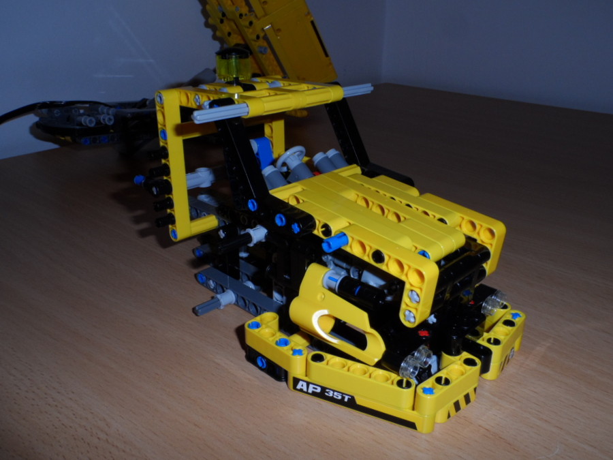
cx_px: 306
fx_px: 567
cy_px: 230
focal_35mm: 32
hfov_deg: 56.8
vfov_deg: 44.2
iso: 100
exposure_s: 1/15
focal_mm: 5.3
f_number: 6.8
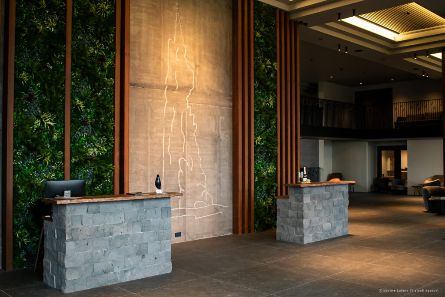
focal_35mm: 36
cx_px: 222
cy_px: 148
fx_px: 445
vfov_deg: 36.9
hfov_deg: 53.1
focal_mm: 24
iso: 500
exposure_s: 1/80
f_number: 2.8
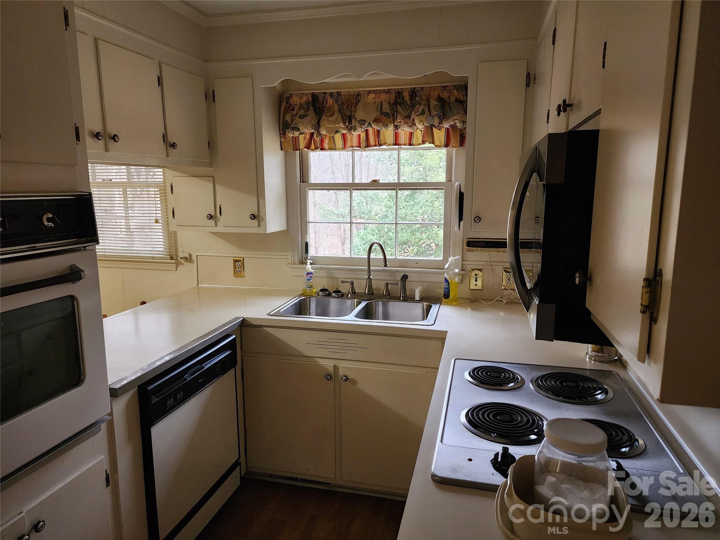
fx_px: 478
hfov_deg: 73.9
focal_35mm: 23
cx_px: 360
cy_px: 270
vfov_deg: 58.9
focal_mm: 6.4
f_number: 1.8
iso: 640
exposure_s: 1/120
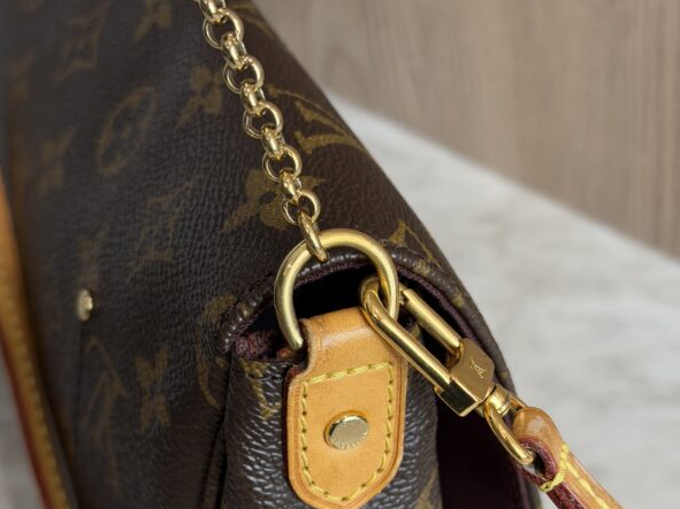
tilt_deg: -38.9
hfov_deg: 29.8
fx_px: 1277
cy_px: 294
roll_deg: +9.9
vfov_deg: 22.6
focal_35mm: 65
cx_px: 344
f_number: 1.78
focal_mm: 6.76
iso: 100
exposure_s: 1/120
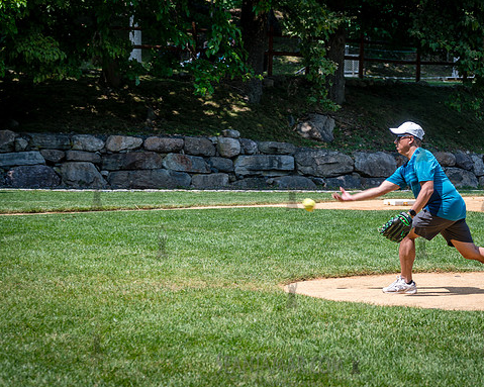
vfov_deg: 14.1
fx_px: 1561
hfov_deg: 17.6
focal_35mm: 109
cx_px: 341
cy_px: 196
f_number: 4.5
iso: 100
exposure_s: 1/320
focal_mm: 77
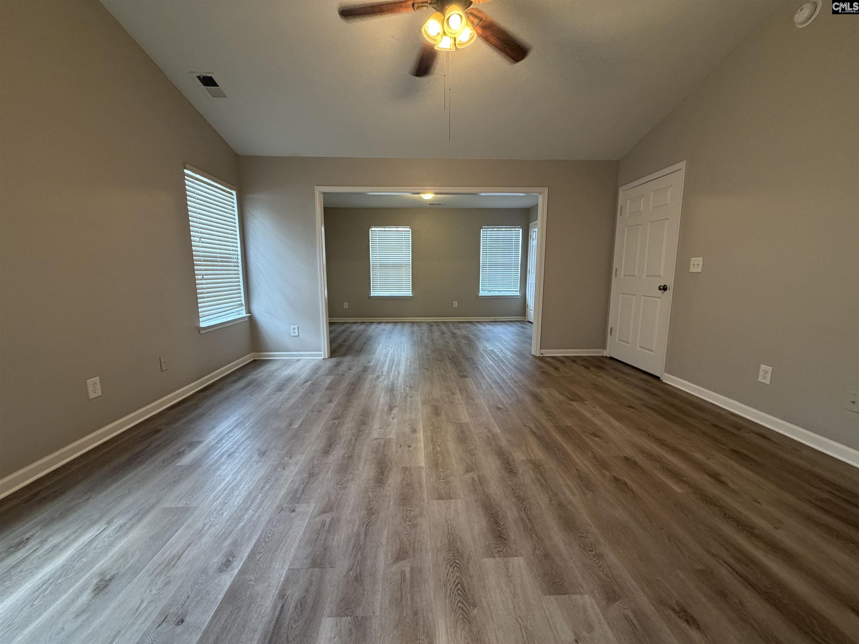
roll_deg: +0.3
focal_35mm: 14
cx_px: 430
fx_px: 347
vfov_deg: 85.7
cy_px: 322
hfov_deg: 102.1
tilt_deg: -8.2
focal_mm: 2.22
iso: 200
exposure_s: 1/60
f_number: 2.2
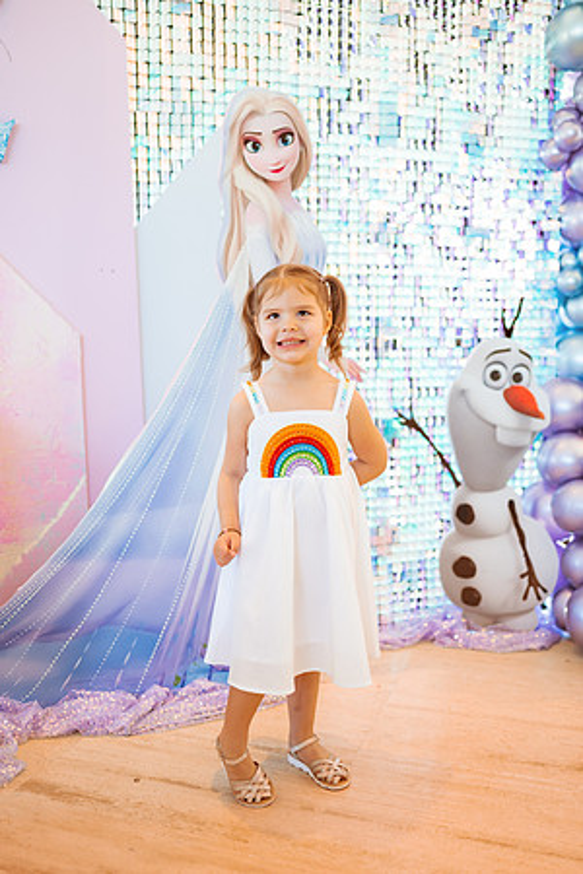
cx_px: 292
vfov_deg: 54.4
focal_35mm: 35
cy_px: 437
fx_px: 850
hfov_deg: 37.9
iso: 640
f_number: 1.8
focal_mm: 35
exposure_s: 1/250
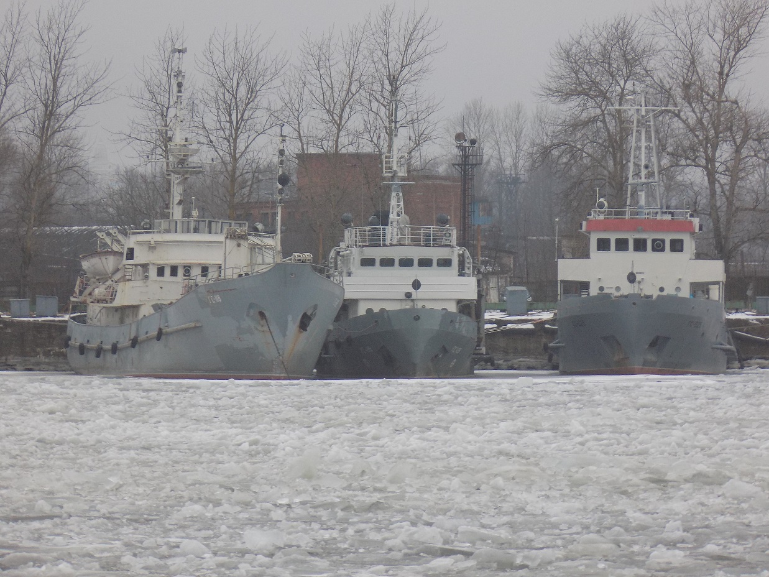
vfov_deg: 4.2
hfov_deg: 5.5
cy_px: 288
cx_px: 384
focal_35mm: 358
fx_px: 7954
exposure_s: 1/60
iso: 140
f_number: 5.9
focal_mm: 63.7
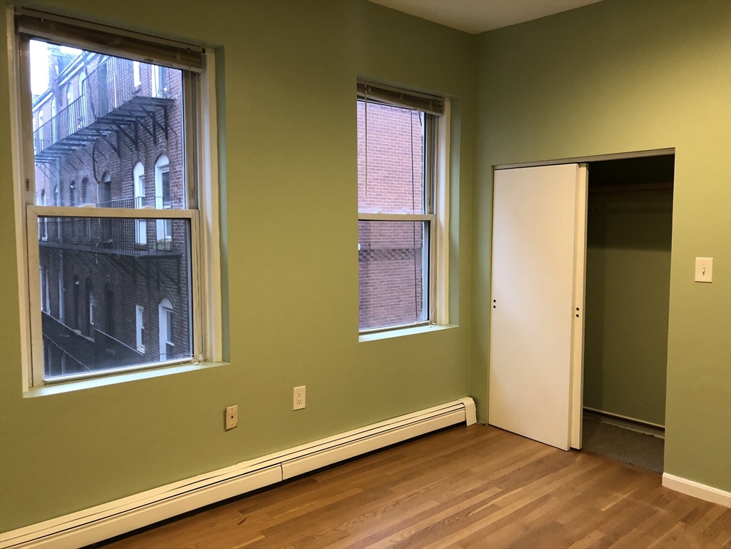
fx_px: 591
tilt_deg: -3.0
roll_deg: -0.5
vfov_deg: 49.7
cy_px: 274
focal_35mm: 28
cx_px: 366
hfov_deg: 63.4
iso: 50
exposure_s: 1/15
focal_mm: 4
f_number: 1.8
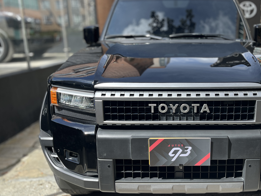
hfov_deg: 48.2
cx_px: 173
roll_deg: +1.2
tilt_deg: -12.6
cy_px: 97
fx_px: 287
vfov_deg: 37.7
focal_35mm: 38
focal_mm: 5.1
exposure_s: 1/1018
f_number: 1.6
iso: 50
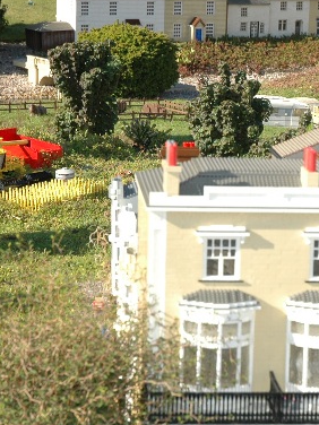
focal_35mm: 141
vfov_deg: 14.0
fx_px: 1732
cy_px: 266
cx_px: 229
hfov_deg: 10.5
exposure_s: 1/400
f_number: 4.5
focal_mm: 46
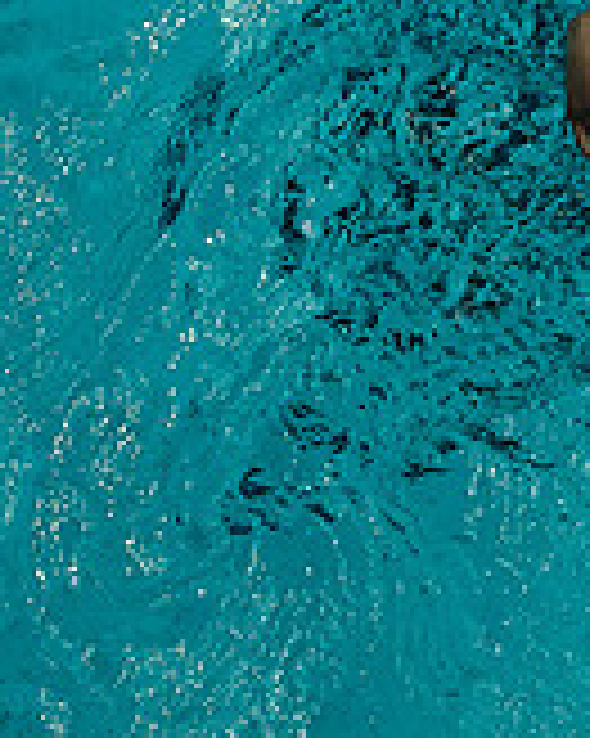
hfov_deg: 1.2
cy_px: 115
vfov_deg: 1.5
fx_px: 27528
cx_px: 1236
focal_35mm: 1260
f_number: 2.8
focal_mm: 110
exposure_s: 1/1000
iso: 1600
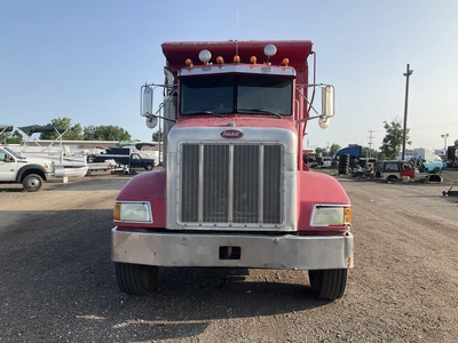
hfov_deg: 61.7
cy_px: 172
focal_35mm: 29
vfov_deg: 48.2
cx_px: 229
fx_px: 384
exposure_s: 1/1221
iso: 25
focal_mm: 3
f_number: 1.8
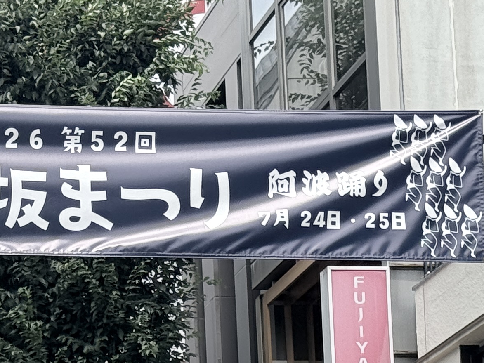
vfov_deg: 8.7
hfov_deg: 11.9
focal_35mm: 165
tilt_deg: +7.6
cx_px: 46
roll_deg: +1.6
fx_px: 2307
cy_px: 606
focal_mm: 6.76
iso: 100
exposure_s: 1/2577
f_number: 1.78
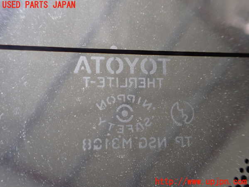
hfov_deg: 60.0
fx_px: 216
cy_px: 94
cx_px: 124
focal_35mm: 30
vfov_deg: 46.8
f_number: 2.3
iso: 800
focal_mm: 5.4
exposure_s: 1/100
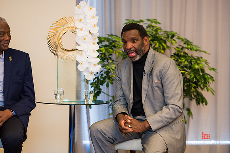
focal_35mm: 155
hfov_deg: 13.3
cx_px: 115
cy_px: 76
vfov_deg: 8.8
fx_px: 990
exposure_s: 1/200
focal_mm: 155
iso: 800
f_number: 3.2
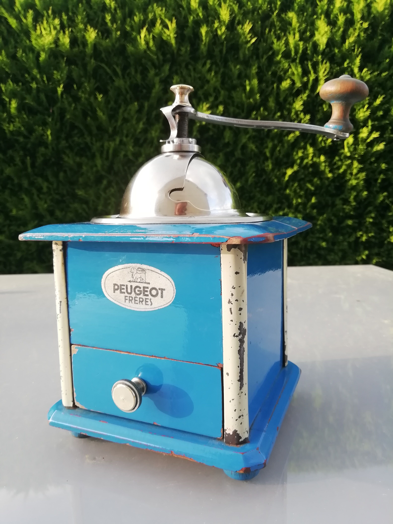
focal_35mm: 26
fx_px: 394
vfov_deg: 67.3
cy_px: 262
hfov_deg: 53.1
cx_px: 196
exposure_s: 1/127
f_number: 2.2
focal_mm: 3.21
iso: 50
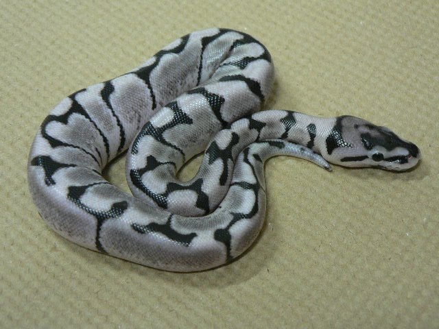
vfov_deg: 20.7
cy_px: 164
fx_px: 900
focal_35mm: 71
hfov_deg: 27.4
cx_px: 220
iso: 200
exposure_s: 1/8
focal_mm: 11.8
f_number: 3.2
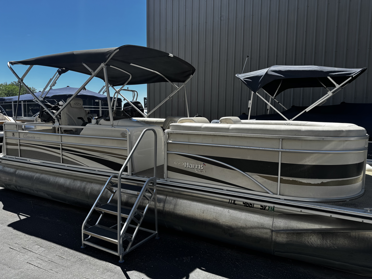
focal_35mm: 24
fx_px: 258
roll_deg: -0.4
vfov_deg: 56.8
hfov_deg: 71.6
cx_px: 186
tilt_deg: -0.6
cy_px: 140
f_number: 1.78
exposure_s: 1/1869
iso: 80
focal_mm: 6.76
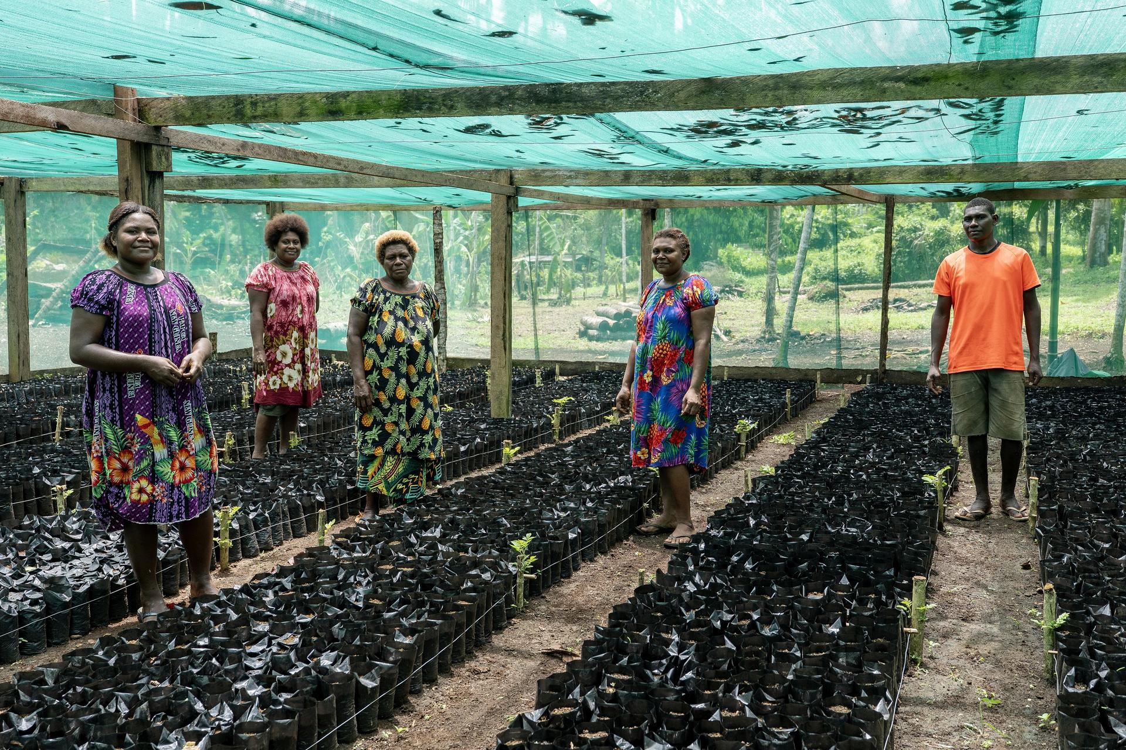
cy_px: 375
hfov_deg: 55.8
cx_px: 563
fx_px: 1063
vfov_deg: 38.9
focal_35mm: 34
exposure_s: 1/250
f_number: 5.6
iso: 400
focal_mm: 34
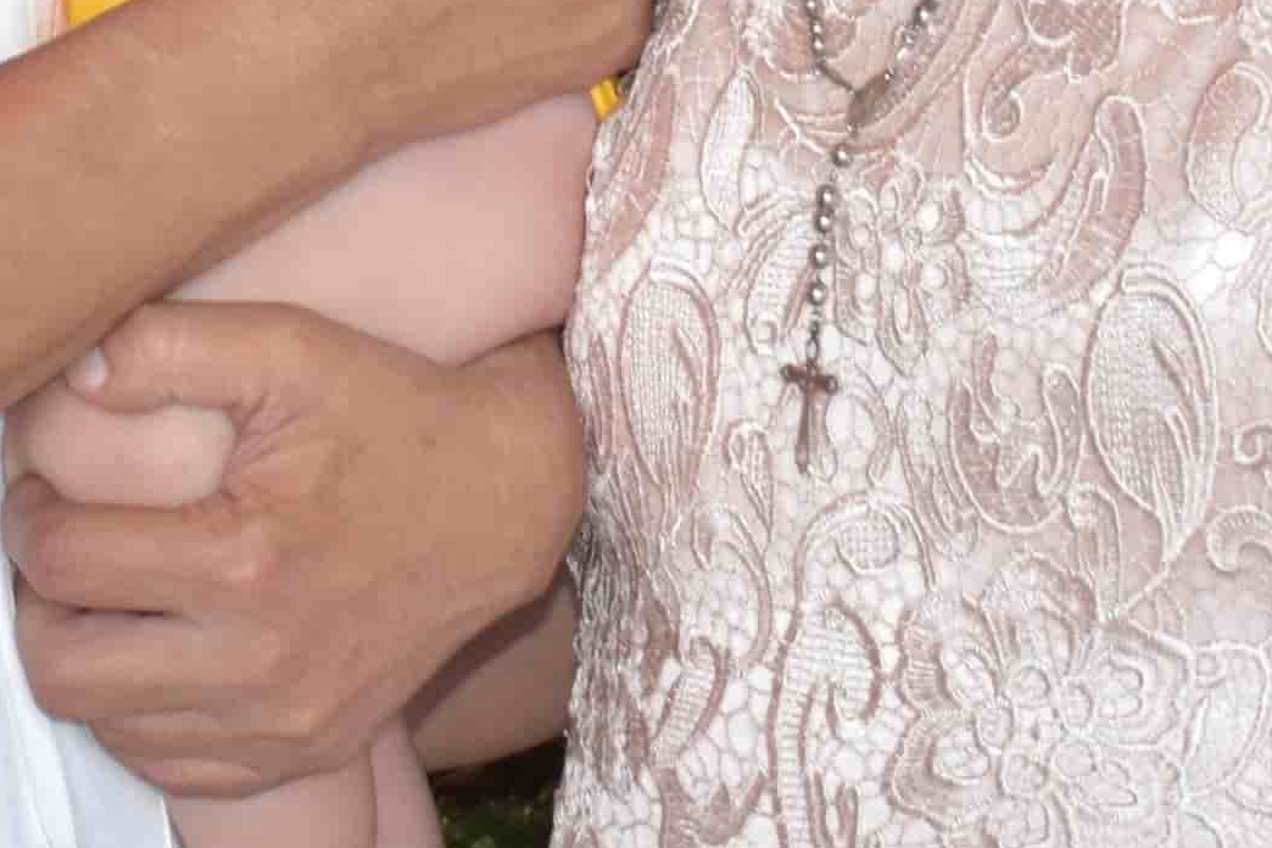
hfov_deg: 11.0
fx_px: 6607
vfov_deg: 7.2
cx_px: 285
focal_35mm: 187
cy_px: -588
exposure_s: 1/80
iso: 800
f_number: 4.2
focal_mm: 31
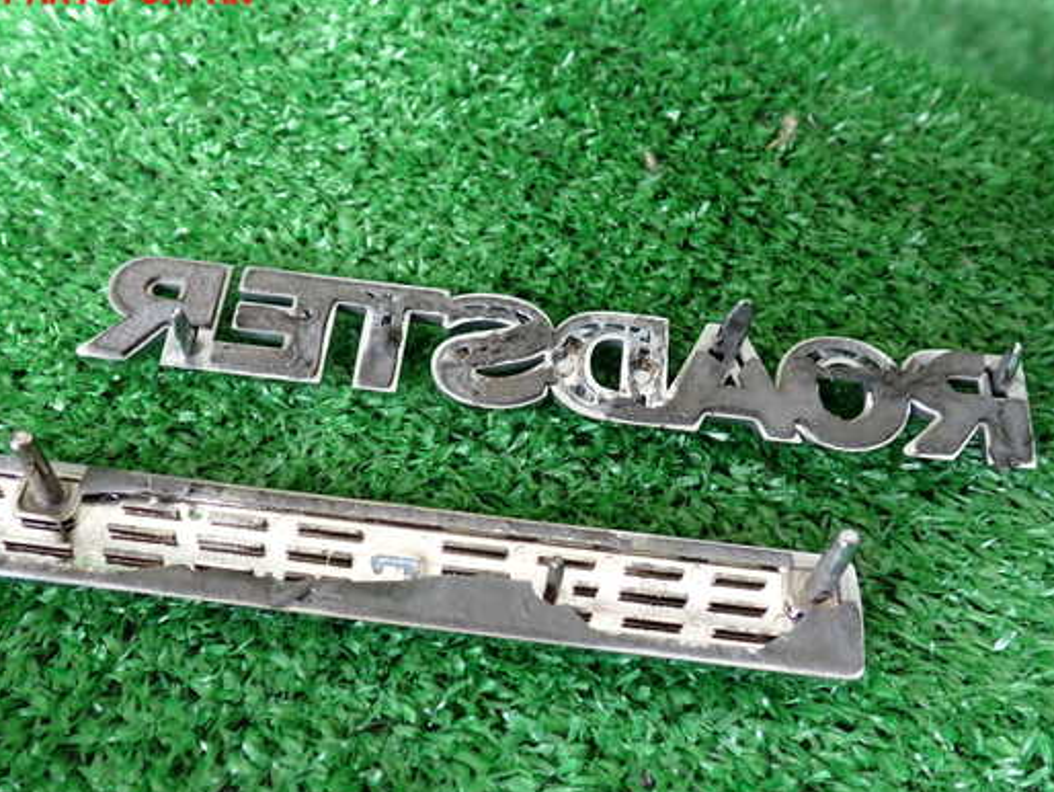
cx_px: 494
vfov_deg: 40.7
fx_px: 1066
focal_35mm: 35
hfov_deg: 52.6
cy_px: 427
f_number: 2.3
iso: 200
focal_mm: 5.4
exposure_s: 1/50
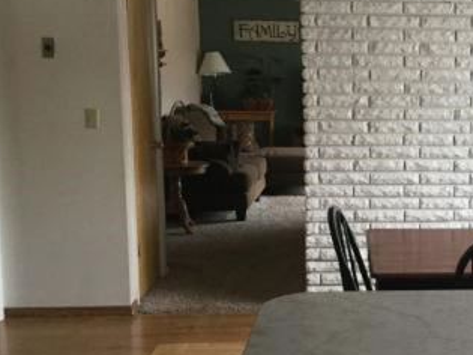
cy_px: 194
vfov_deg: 23.3
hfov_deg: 29.6
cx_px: 419
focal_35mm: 63
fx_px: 861
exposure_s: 1/30
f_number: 2.4
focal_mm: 3.3
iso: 64
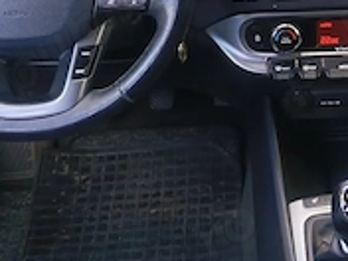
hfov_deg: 23.6
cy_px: 20
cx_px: 267
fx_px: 824
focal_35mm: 82
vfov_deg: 17.7
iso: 501
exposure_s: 1/50
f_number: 1.75
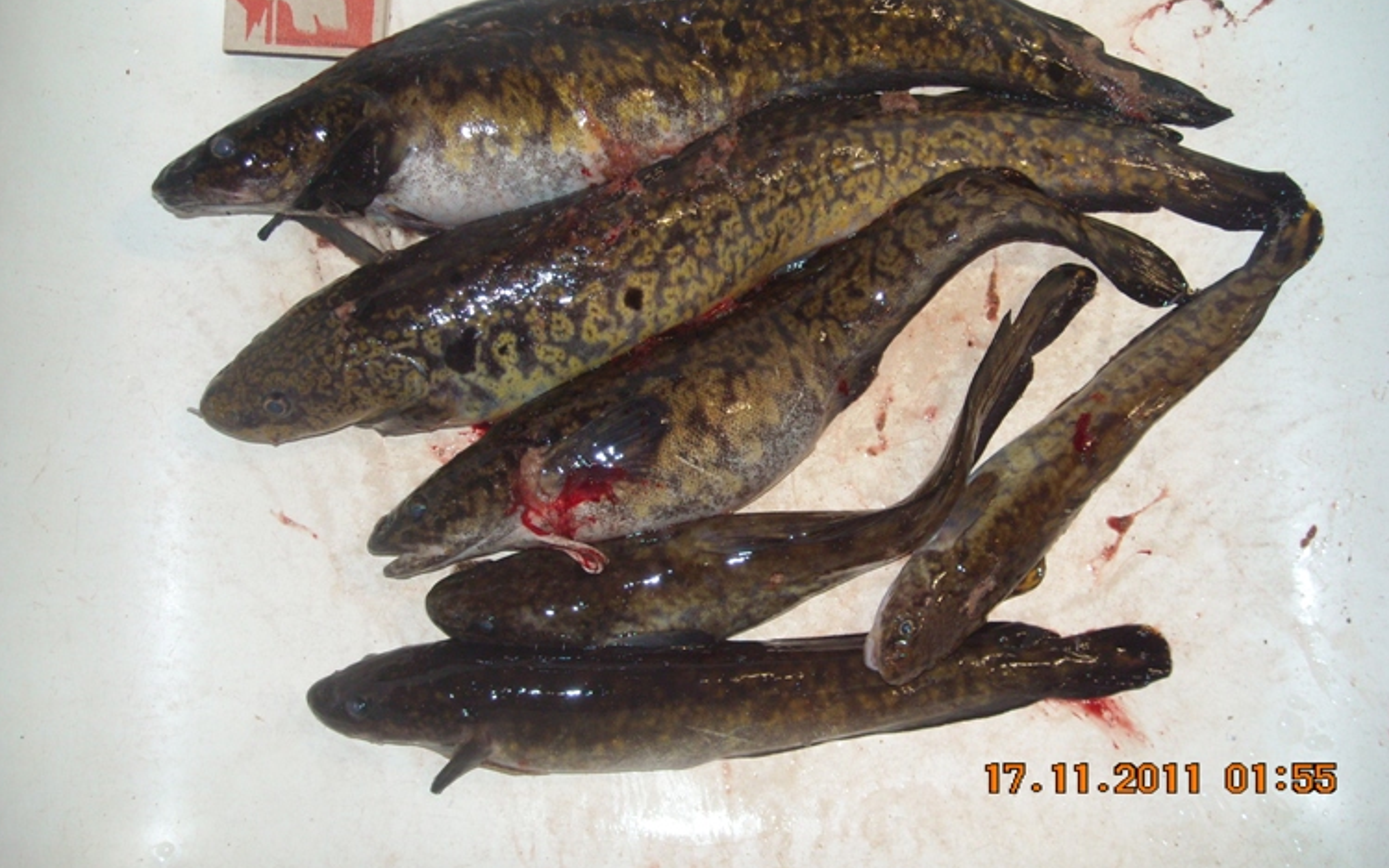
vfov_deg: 33.5
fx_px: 1439
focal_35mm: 38
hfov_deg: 51.5
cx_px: 685
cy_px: 361
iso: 200
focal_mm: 5.7
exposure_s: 1/60
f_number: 2.8
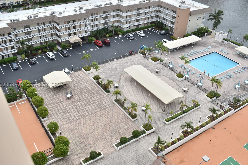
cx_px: 122
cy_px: 84
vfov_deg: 38.9
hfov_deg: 55.8
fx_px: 234
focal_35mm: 34
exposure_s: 1/250
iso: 100
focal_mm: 22
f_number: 8
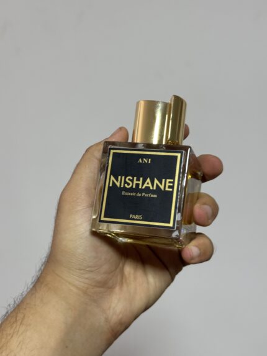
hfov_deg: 30.3
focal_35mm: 48
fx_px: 493
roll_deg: -3.5
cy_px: 178
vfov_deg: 39.6
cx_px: 134
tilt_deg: -14.8
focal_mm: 6.76
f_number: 1.78
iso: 64
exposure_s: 1/50
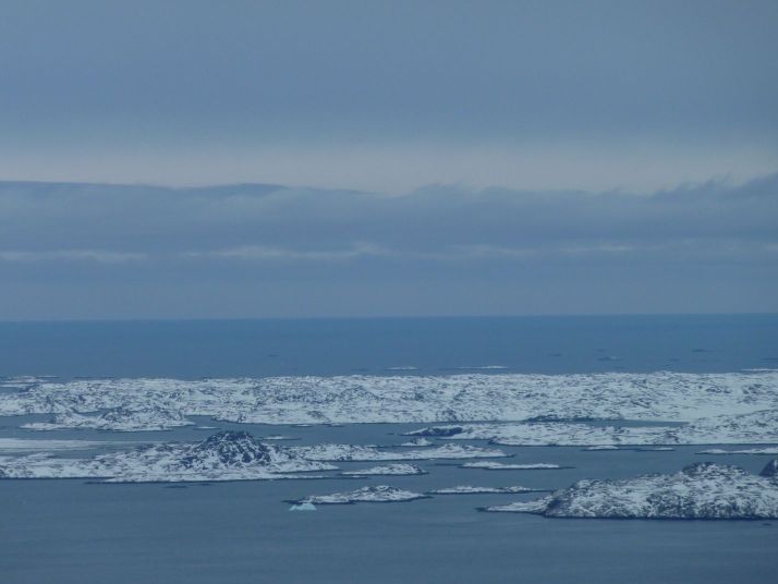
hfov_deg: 5.9
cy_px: 326
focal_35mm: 336
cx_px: 402
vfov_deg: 4.4
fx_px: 7554
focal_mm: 49.2
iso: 80
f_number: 5.6
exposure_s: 1/500
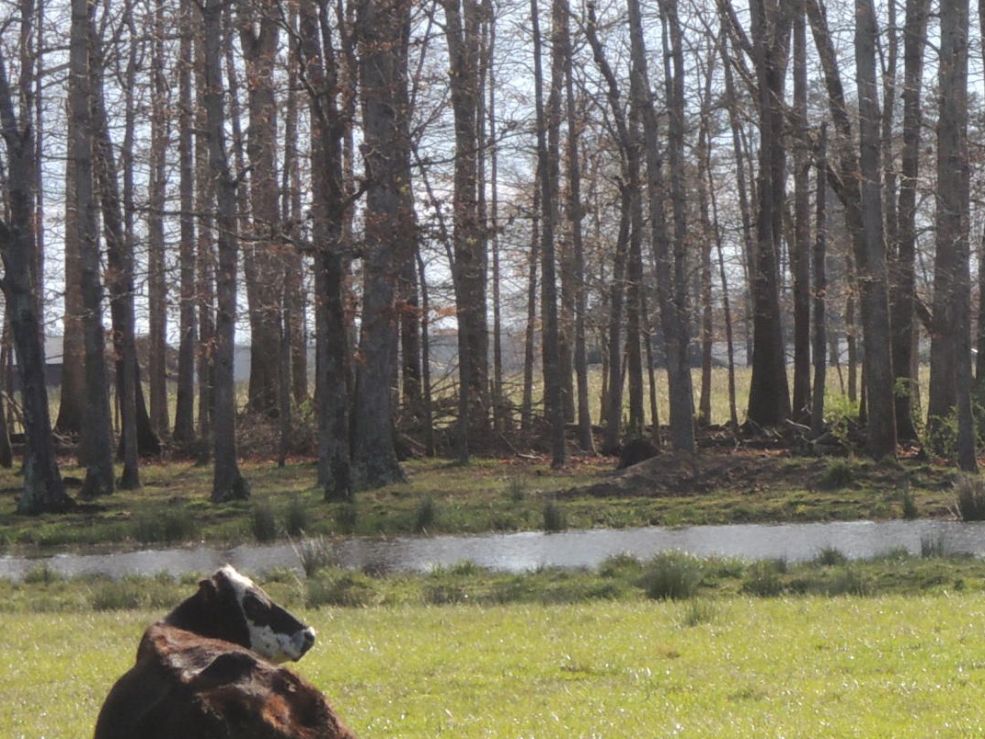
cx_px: 1186
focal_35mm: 280
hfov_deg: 7.0
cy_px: 259
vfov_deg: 5.3
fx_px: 7970
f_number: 5.5
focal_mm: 17.9
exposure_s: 1/250
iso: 100
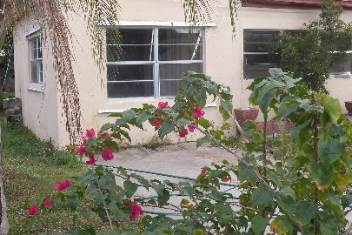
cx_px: 184
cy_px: 80
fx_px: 675
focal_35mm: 69
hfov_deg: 29.2
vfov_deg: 19.7
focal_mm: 9
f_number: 3.9
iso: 64
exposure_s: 1/134
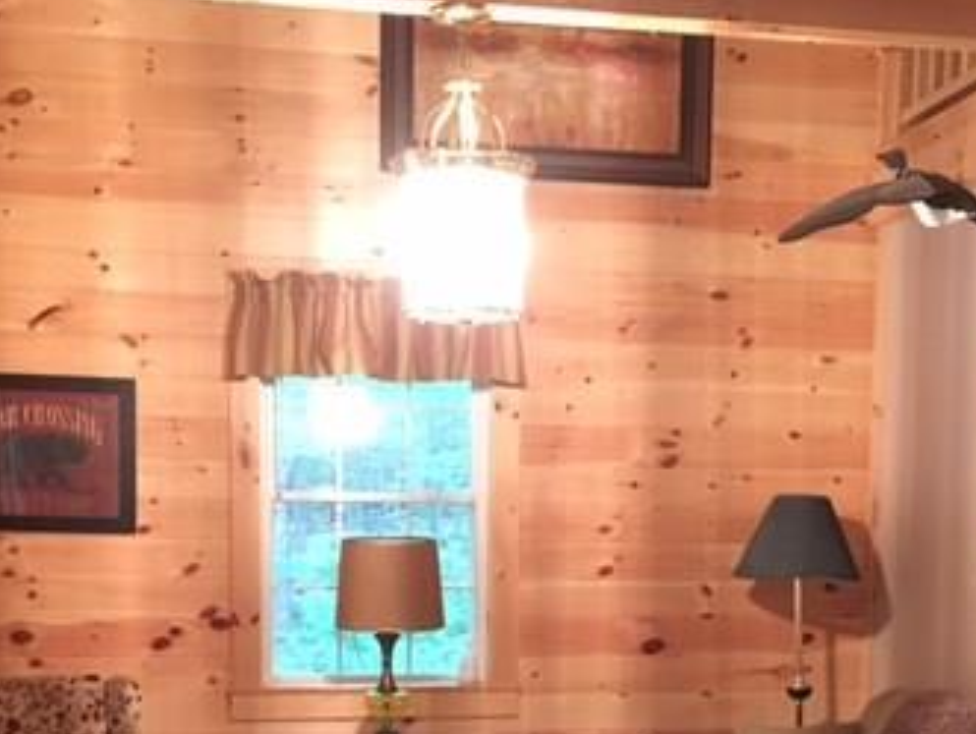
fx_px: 1581
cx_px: 543
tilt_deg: -6.2
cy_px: 657
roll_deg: +0.5
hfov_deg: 34.3
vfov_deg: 25.4
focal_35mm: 56
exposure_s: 1/15
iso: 500
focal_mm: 4.15
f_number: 2.2
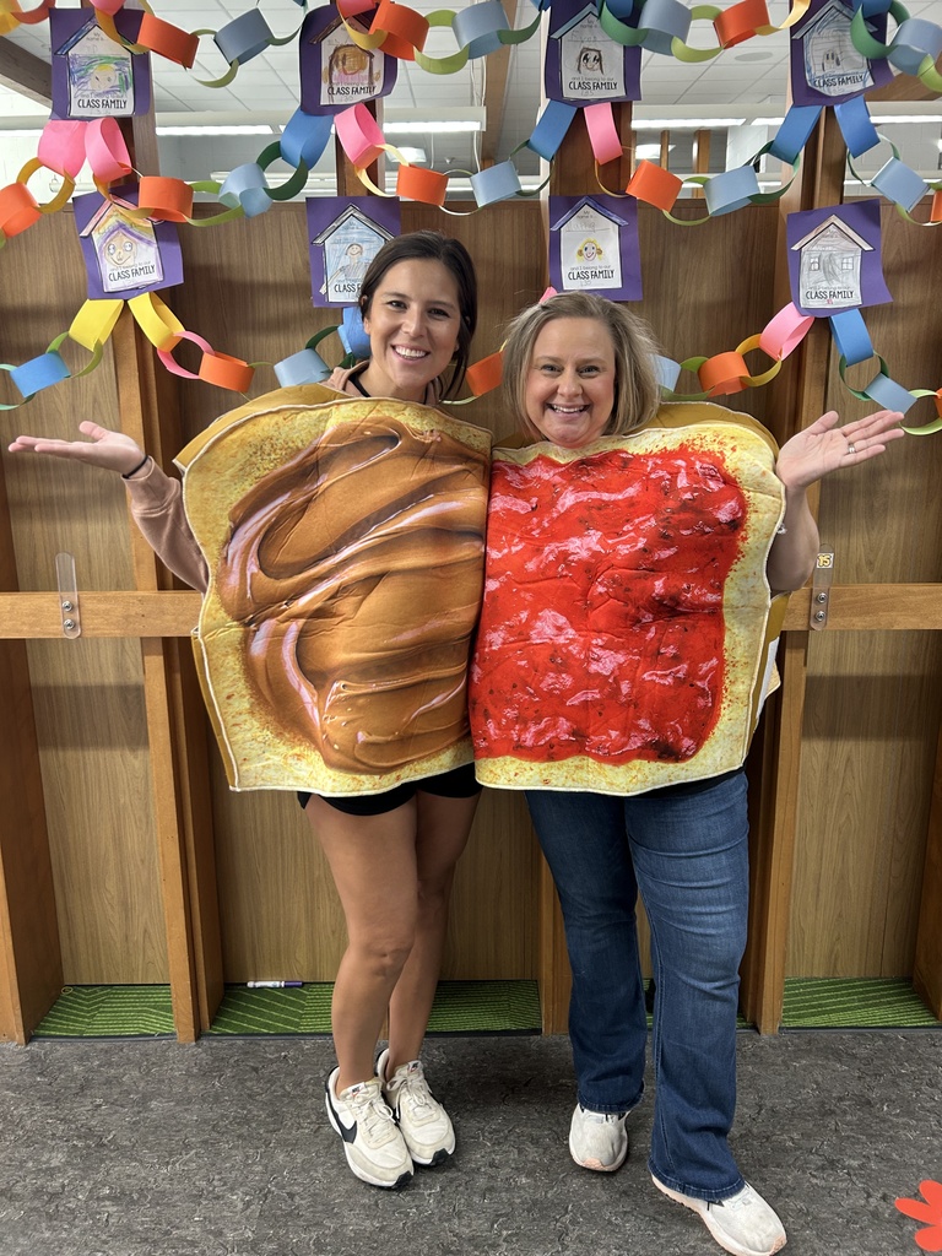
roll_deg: -0.1
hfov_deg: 53.1
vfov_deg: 67.3
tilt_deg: -13.1
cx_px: 471
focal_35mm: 26
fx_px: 943
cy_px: 628
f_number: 1.5
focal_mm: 5.7
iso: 125
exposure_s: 1/42
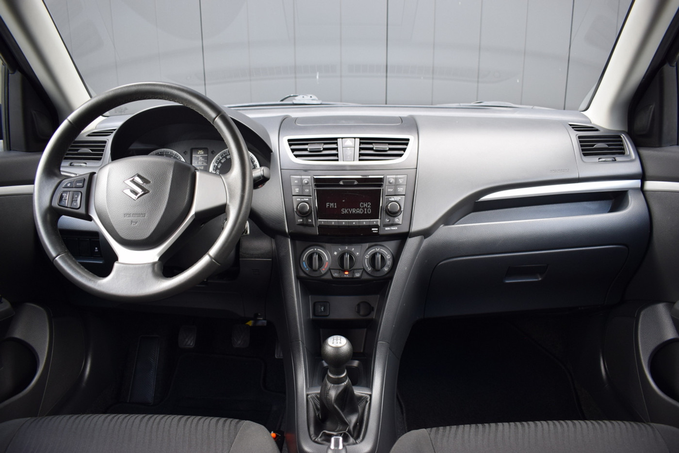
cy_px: 226
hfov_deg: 67.4
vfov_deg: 47.9
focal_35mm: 27
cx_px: 340
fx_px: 509
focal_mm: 18
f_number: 4.5
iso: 400
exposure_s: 1/80
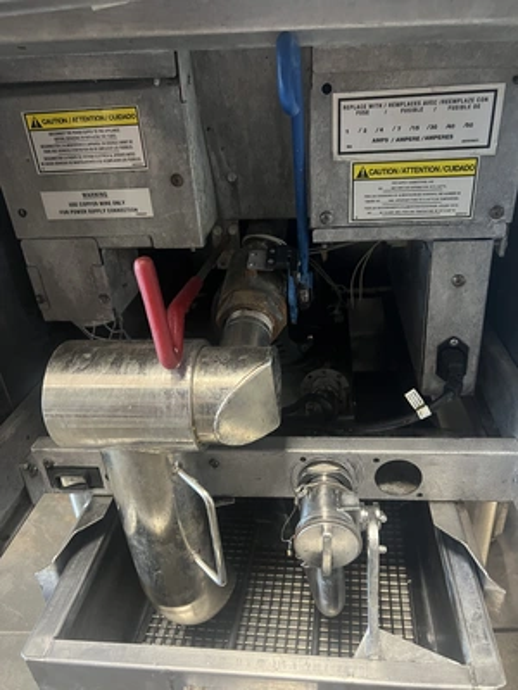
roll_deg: +4.0
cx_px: 259
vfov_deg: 67.3
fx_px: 519
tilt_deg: -28.0
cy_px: 345
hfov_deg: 53.1
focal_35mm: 26
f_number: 1.5
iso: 640
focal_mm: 5.7
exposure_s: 1/40
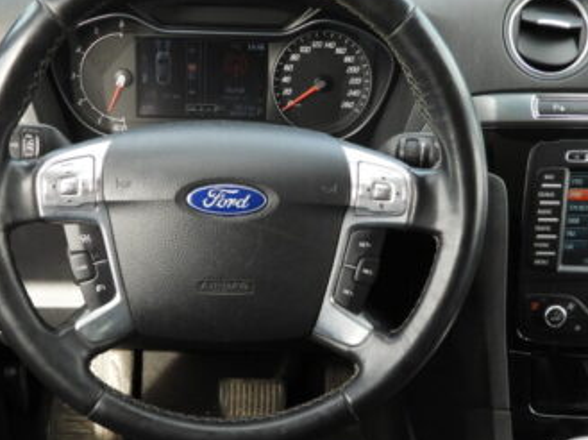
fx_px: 882
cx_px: 252
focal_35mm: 52
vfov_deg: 27.3
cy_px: 368
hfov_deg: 36.8
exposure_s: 1/100
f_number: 2.8
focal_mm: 4.3
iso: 100
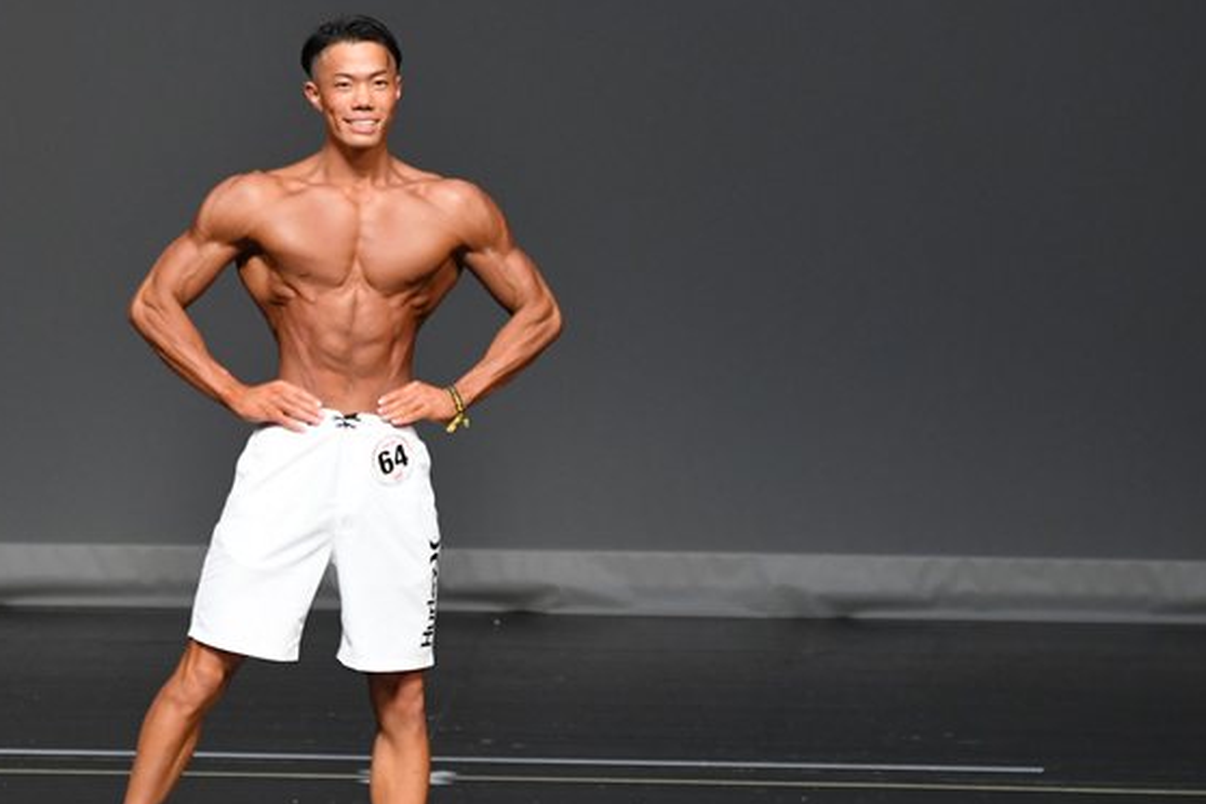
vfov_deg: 3.1
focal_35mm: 437
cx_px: 394
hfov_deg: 4.7
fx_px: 14638
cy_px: 484
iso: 2500
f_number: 5.6
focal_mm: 210
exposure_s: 1/400
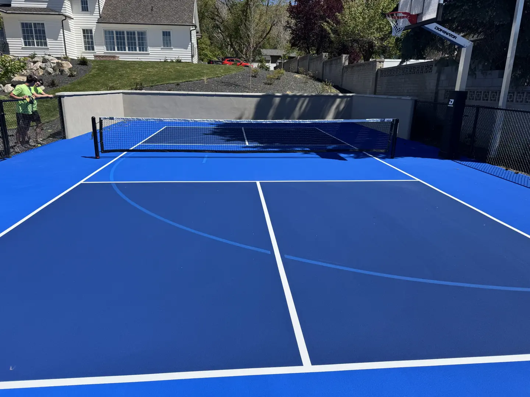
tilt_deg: -15.4
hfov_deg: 71.6
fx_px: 367
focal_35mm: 24
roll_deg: -1.2
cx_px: 265
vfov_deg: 56.8
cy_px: 198
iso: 80
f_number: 1.78
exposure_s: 1/4049
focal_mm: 6.76
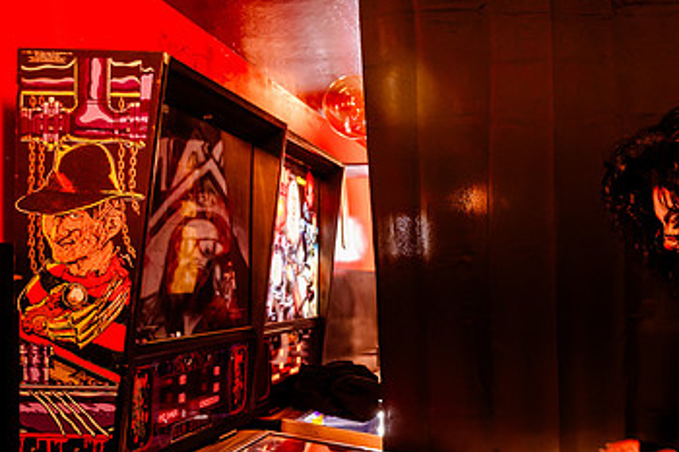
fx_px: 848
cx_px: 576
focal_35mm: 45
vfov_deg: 29.6
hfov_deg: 41.1
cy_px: 300
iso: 4000
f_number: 4
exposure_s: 1/40
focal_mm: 24
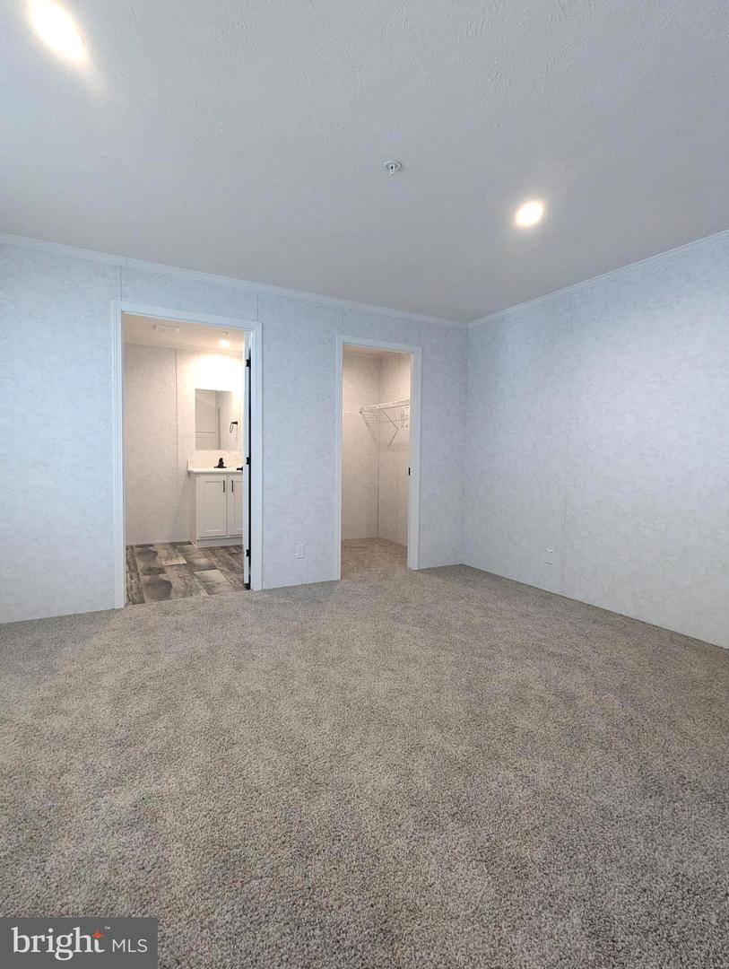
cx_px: 364
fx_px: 448
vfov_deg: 94.4
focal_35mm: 16
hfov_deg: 78.2
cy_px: 484
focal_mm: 2.35
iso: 212
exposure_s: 1/60
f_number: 2.2
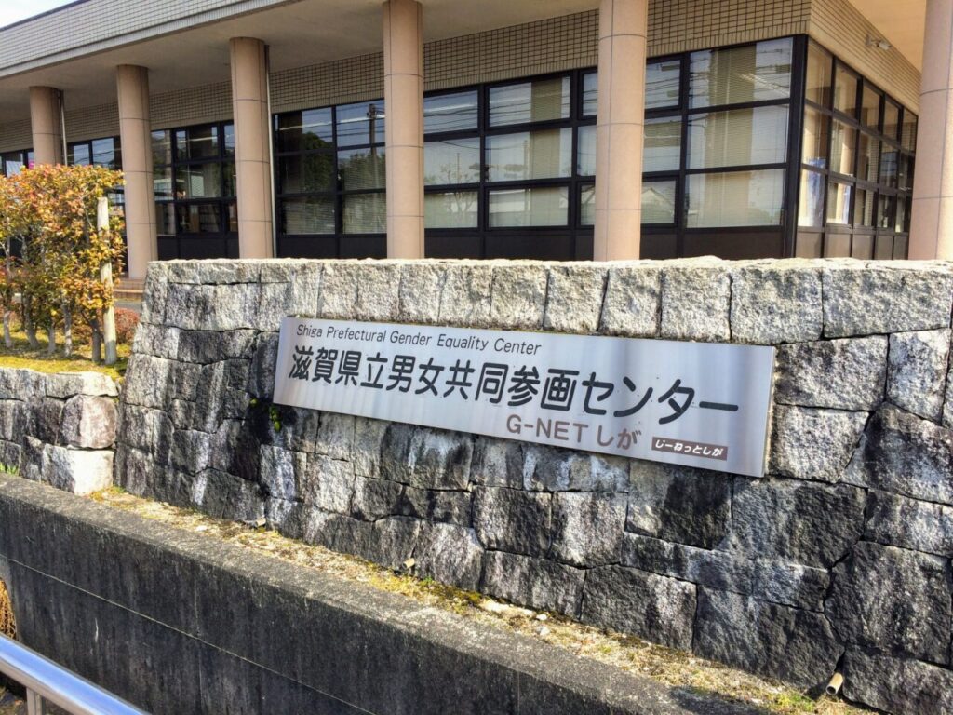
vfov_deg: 48.2
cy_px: 358
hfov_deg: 61.7
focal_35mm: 29
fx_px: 798
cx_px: 476
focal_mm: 4.15
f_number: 2.2
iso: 32
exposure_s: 1/892
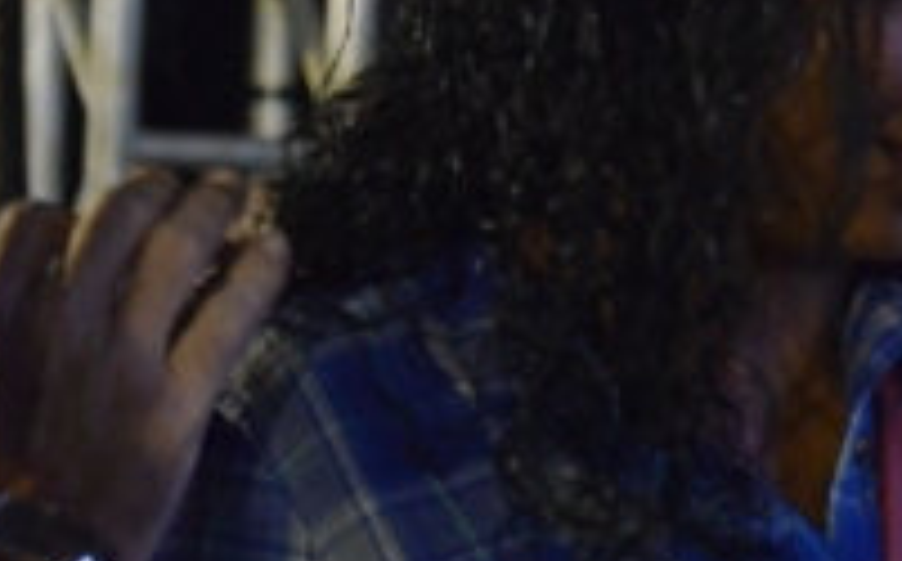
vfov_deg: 4.9
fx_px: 6570
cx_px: 1265
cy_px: 175
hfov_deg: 7.7
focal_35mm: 268
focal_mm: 55
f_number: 5.6
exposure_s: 1/50
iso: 3600
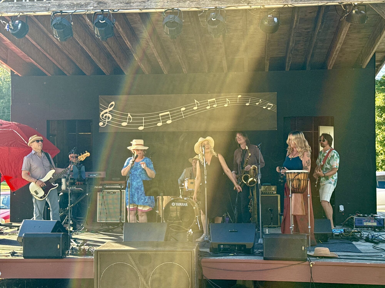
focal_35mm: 48
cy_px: 144
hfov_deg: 39.7
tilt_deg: +1.6
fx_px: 534
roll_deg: +0.4
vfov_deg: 30.3
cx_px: 192
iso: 64
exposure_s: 1/519
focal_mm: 6.76
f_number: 1.78
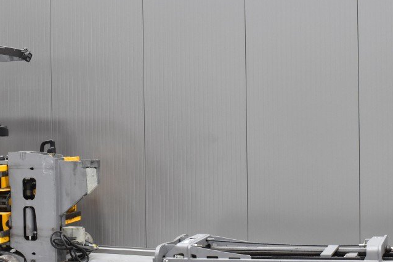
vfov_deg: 20.9
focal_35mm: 65
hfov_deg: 31.0
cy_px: 131
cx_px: 179
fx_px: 709
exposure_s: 1/30
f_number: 5.6
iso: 1250
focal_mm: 23
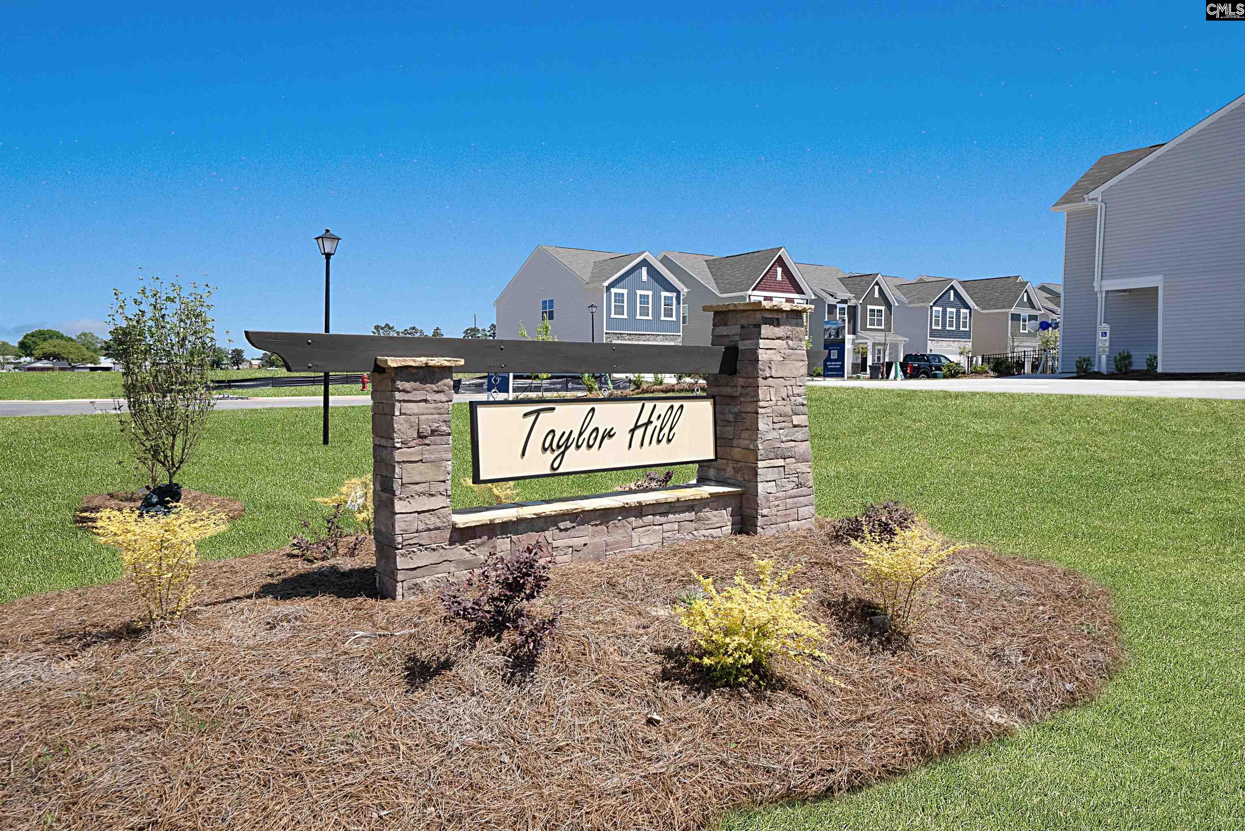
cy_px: 416
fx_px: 830
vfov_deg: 53.2
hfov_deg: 73.7
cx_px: 622
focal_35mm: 24
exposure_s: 1/250
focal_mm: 24
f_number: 14
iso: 200
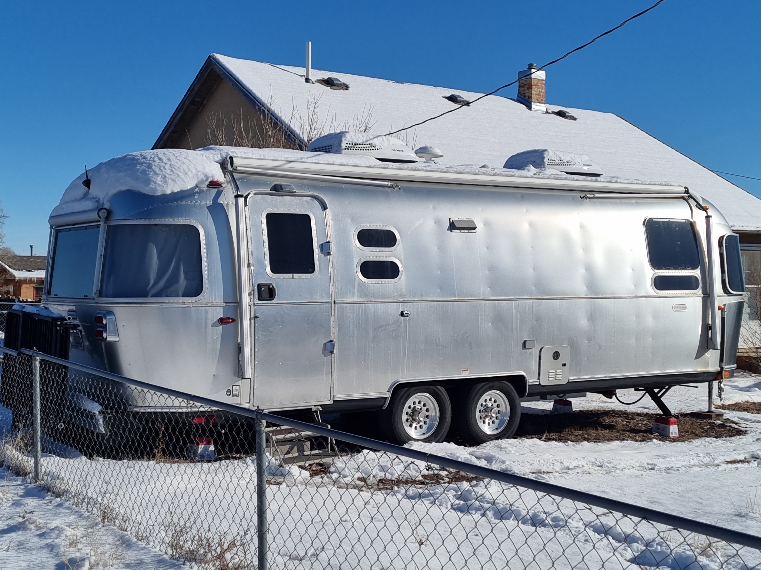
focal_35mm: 26
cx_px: 380
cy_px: 285
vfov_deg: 53.1
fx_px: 572
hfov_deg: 67.3
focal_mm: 5.4
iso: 50
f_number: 1.8
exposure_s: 1/11236
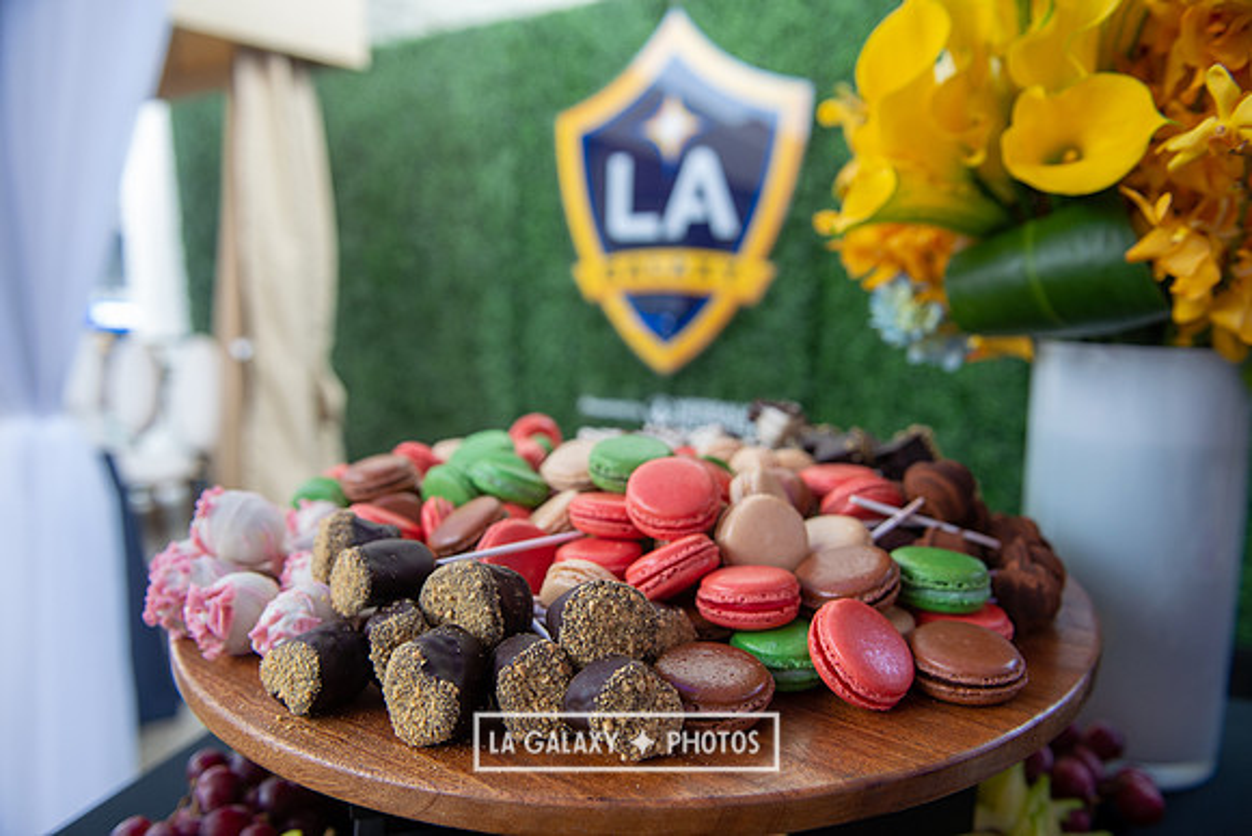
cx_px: 626
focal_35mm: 27
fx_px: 939
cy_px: 418
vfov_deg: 48.0
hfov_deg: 67.4
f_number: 3.5
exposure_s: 1/250
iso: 500
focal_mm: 27
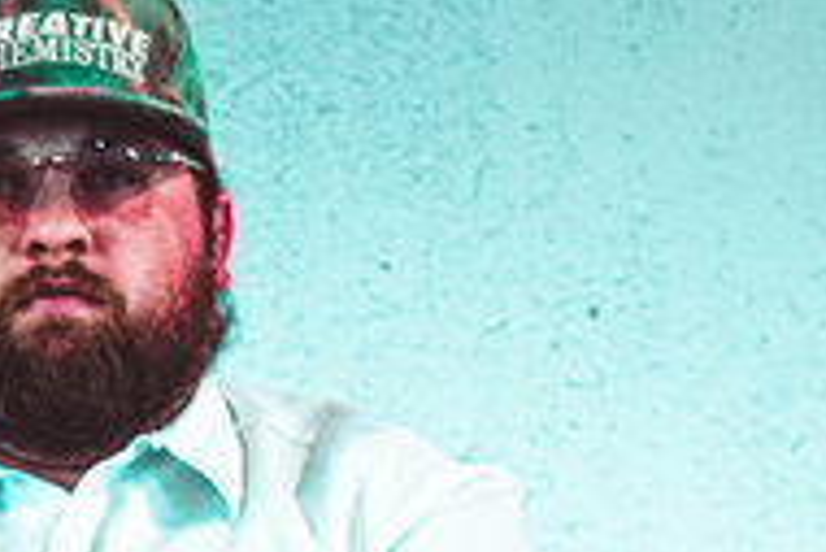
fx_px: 4202
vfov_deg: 7.2
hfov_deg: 11.2
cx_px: 235
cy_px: 1100
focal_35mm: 183
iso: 4000
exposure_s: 1/250
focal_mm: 34
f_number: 2.8
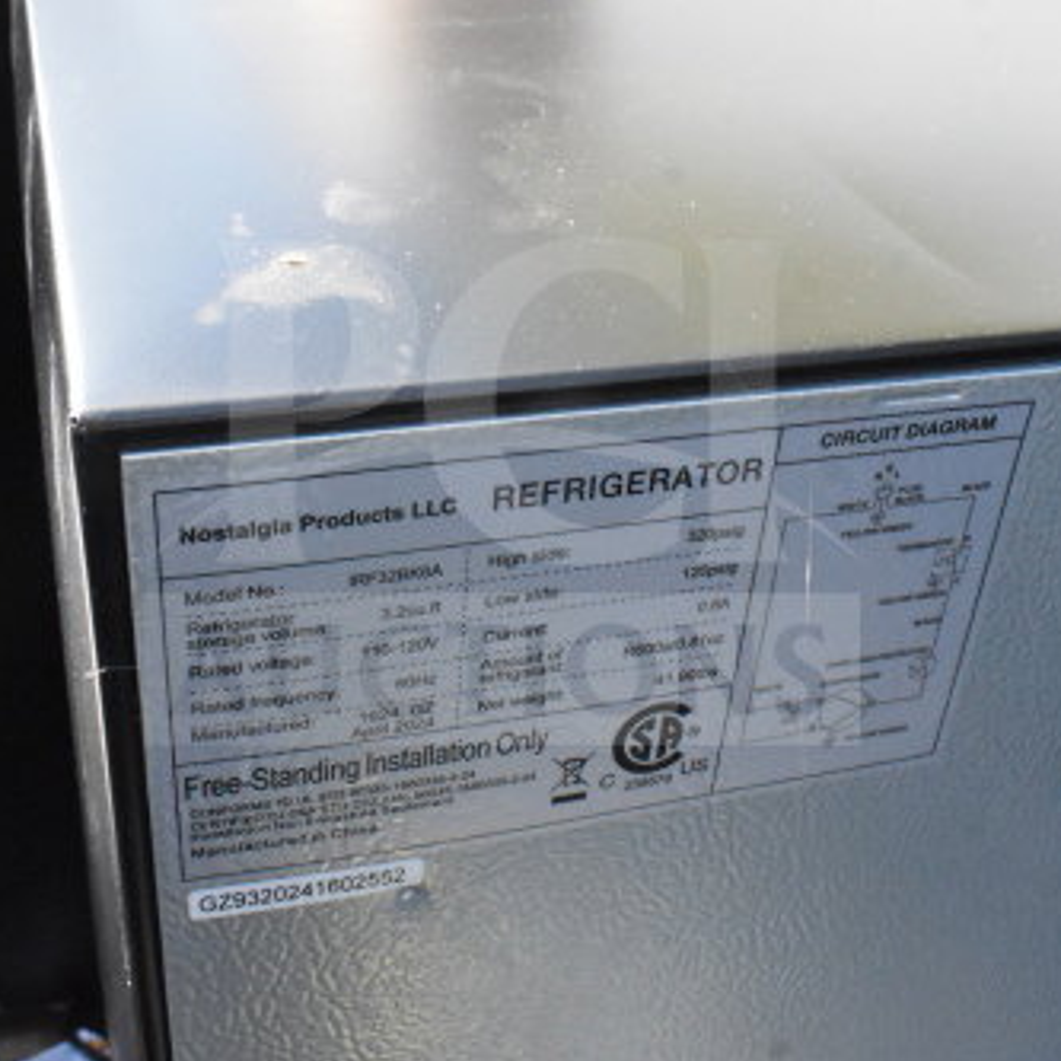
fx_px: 1456
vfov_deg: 40.0
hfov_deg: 40.0
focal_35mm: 42
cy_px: 492
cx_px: 500
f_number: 14
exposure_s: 1/800
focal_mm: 18
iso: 6400
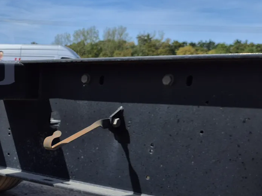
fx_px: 477
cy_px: 244
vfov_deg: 21.4
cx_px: -34
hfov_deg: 27.7
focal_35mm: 63
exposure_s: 1/2744
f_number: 1.8
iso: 25
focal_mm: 5.4
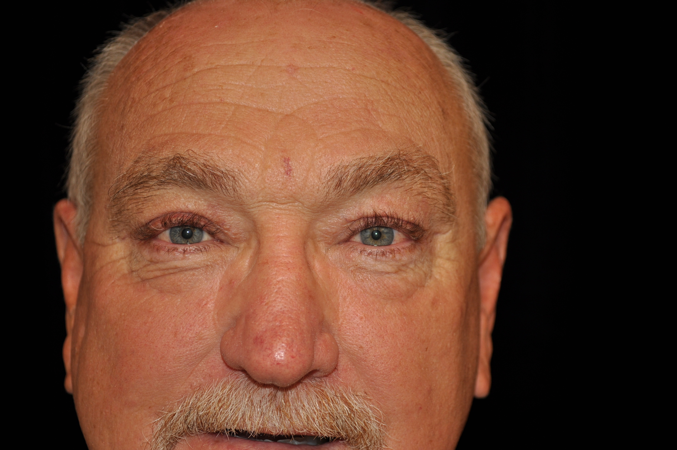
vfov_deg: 20.6
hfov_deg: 30.5
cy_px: 225
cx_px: 338
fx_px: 1240
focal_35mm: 66
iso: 200
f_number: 5.3
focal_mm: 44
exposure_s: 1/60
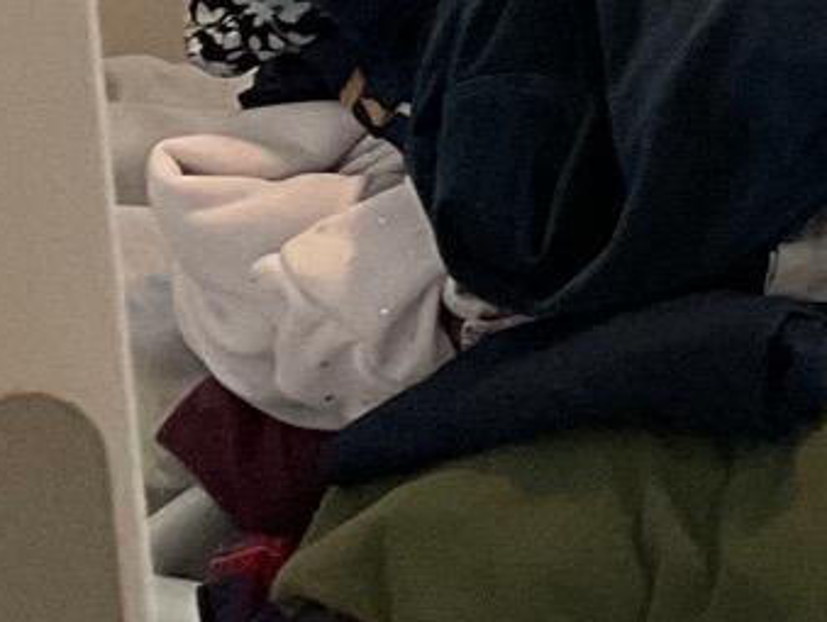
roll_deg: -1.5
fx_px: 4185
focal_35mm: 175
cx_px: 2057
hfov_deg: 9.8
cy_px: -937
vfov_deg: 7.8
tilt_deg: -12.9
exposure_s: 1/120
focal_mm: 3
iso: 64
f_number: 1.8
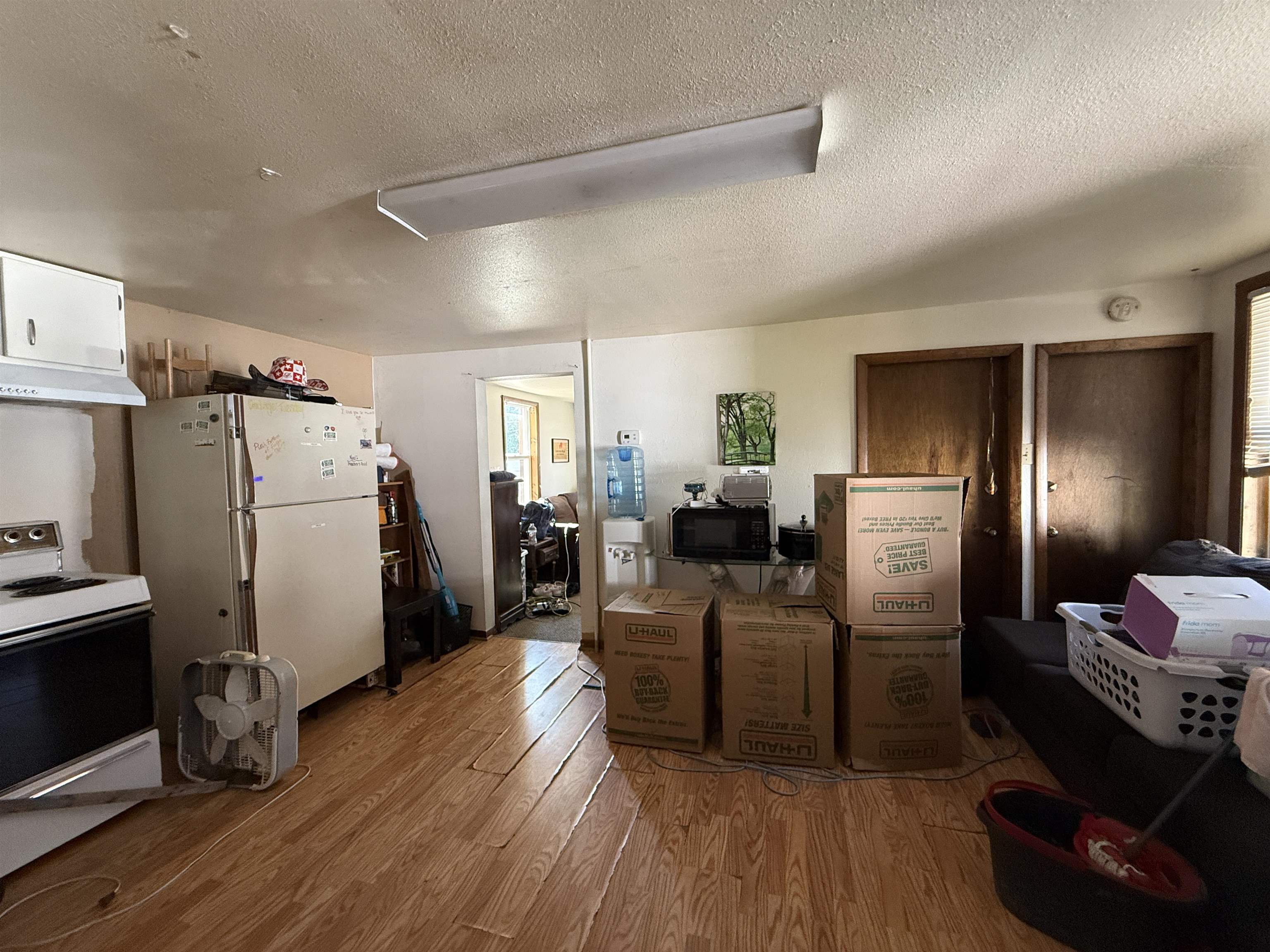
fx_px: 514
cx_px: 635
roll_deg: +1.4
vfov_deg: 85.7
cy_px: 476
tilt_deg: -1.2
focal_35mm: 14
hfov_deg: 102.1
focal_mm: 2.22
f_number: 2.2
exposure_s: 1/89
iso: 320
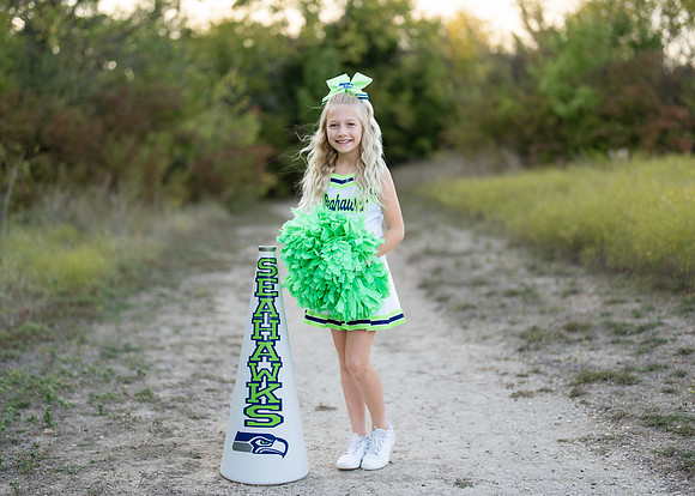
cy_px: 243
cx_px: 339
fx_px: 1135
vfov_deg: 24.7
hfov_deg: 34.0
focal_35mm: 58
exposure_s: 1/1000
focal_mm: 50
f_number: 1.2
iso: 100
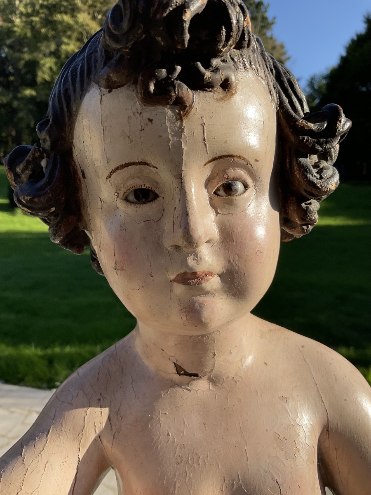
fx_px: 414
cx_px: 186
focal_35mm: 29
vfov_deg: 61.7
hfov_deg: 48.2
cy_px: 248
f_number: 1.8
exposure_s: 1/1451
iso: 16
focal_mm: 3
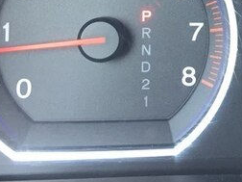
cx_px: 273
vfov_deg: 18.6
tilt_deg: -17.2
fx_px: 531
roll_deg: -3.2
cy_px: -20
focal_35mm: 76
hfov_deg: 23.9
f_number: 2.2
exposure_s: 1/33
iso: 50
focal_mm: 4.15
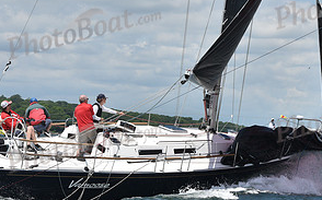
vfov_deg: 9.3
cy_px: 73
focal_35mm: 141
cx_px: 219
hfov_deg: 14.8
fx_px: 1236
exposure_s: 1/1250
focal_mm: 70
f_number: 8
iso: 250
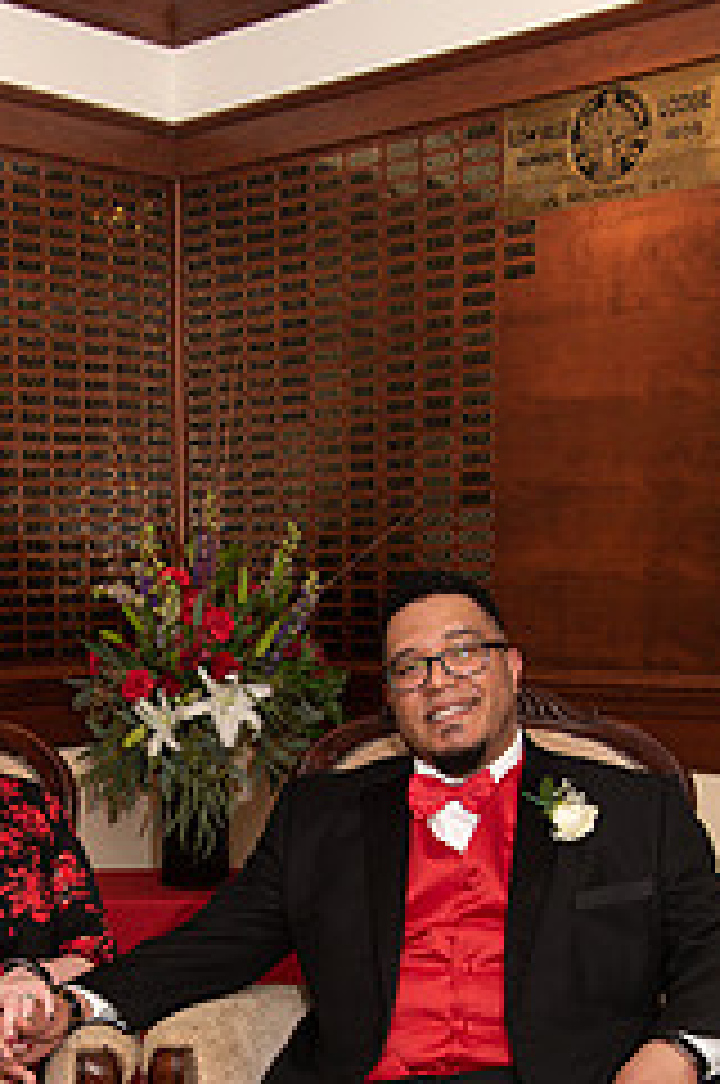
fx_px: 1745
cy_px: 913
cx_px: 166
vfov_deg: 33.2
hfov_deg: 23.1
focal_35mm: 58
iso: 800
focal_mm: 31
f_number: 4
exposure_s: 1/200
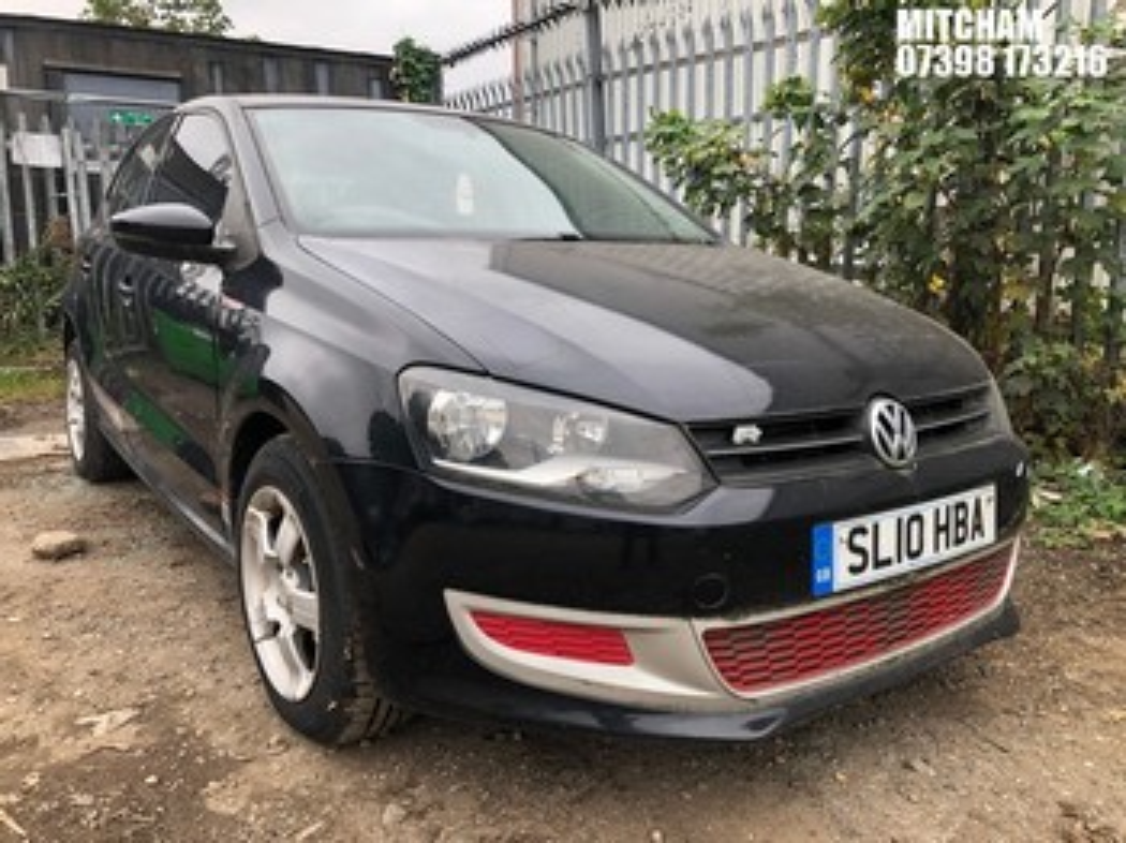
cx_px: 563
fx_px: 910
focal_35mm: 28
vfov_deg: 49.7
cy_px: 422
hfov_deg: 63.5
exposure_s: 1/145
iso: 20
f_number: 1.8
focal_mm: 4
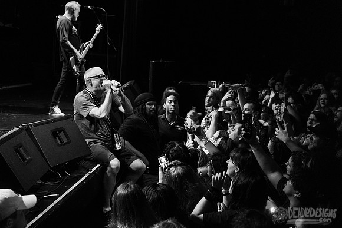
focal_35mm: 62
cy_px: 105
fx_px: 590
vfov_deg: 21.9
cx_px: 149
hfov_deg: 32.3
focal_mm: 55
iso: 3200
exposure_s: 1/125
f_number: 3.2
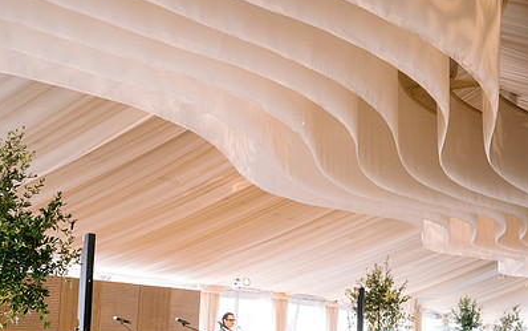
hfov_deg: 38.1
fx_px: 748
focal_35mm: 52
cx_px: 379
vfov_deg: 24.7
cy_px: 241
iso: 1250
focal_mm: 35
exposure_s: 1/125
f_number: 3.2
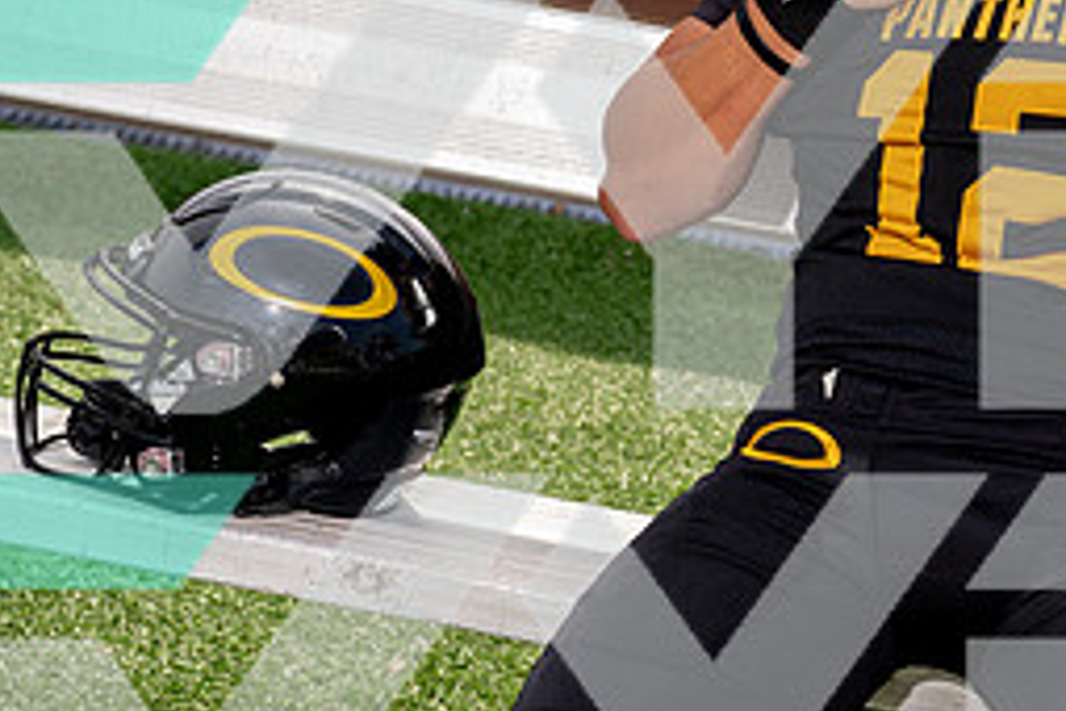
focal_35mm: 101
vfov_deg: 13.5
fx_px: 2990
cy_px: 190
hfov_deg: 19.9
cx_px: 899
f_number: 5
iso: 100
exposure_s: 1/640
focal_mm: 42
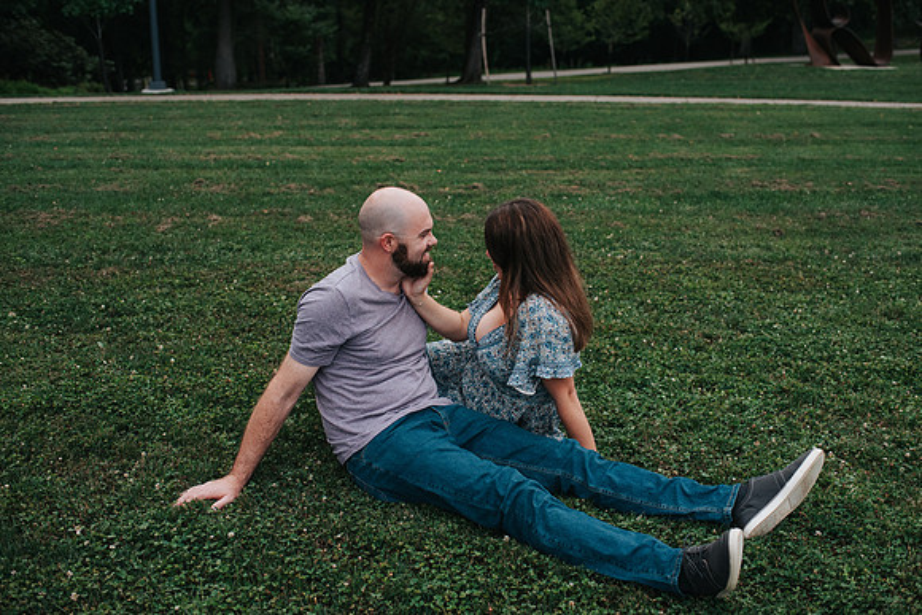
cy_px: 307
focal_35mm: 37
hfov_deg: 51.6
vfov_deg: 35.8
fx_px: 952
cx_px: 481
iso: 1000
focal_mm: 35
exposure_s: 1/1250
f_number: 2.8
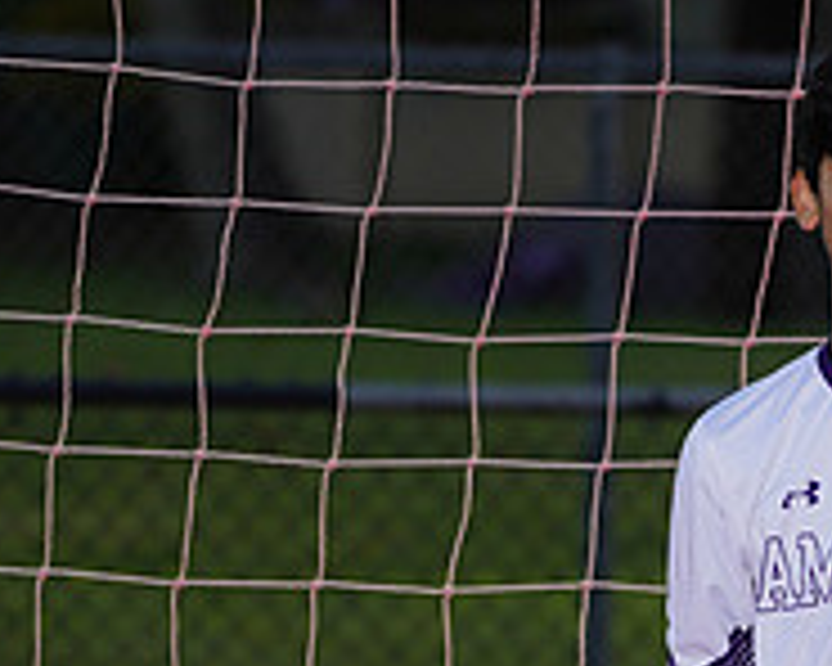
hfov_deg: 3.0
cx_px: 762
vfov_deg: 2.4
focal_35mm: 649
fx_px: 15981
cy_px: 1080
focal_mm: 221
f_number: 5.6
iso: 200
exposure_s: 1/250
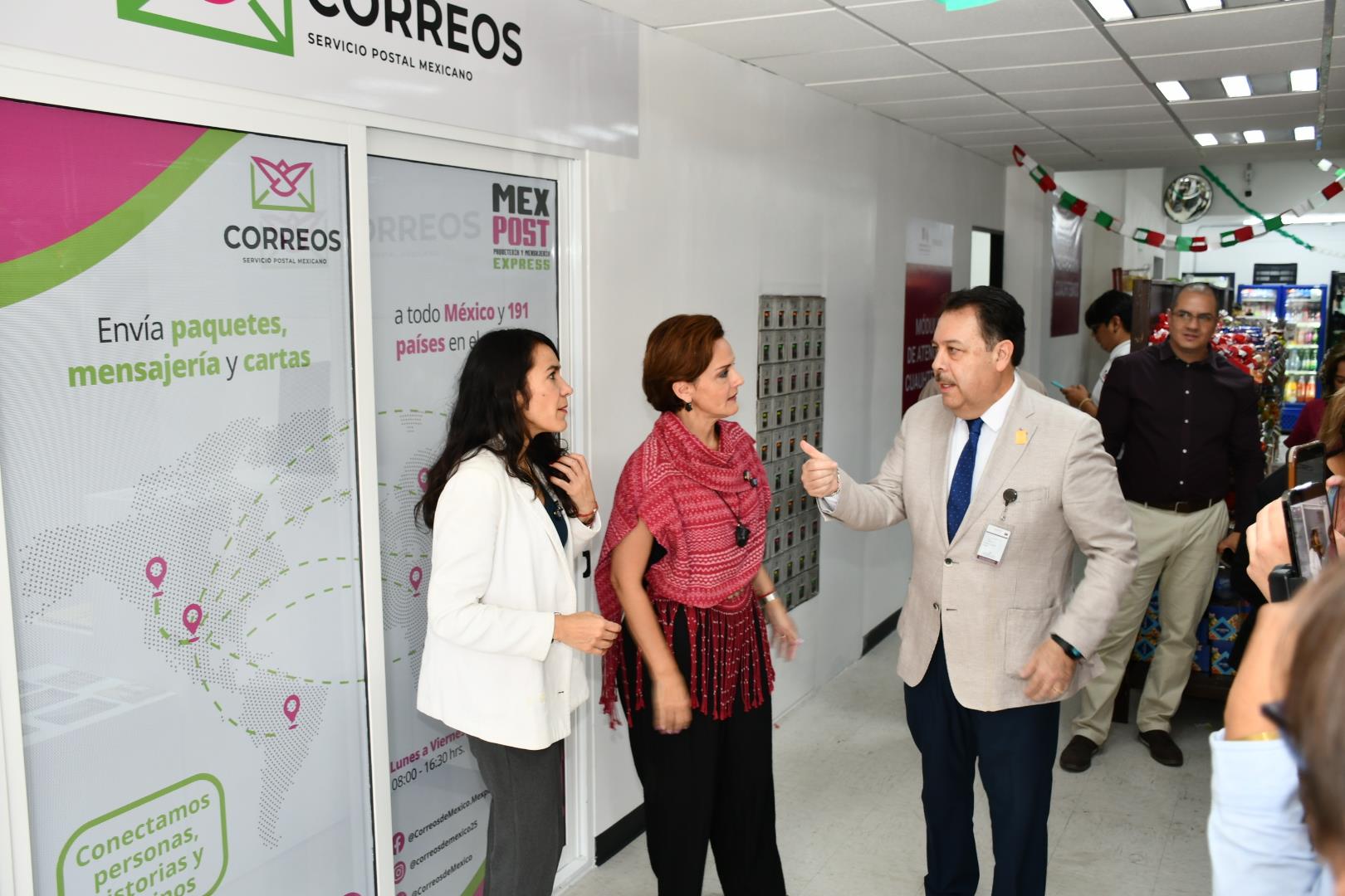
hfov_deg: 57.2
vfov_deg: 40.0
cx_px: 672
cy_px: 448
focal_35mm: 33
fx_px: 1233
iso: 400
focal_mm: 22
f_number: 4
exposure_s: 1/60
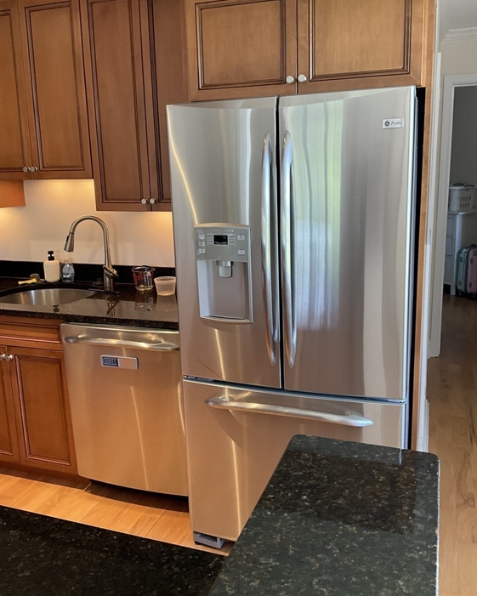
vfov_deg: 57.1
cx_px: 241
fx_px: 547
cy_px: 281
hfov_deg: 47.1
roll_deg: +1.1
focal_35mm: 31
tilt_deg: -12.5
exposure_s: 1/60
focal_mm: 3
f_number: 1.8
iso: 100
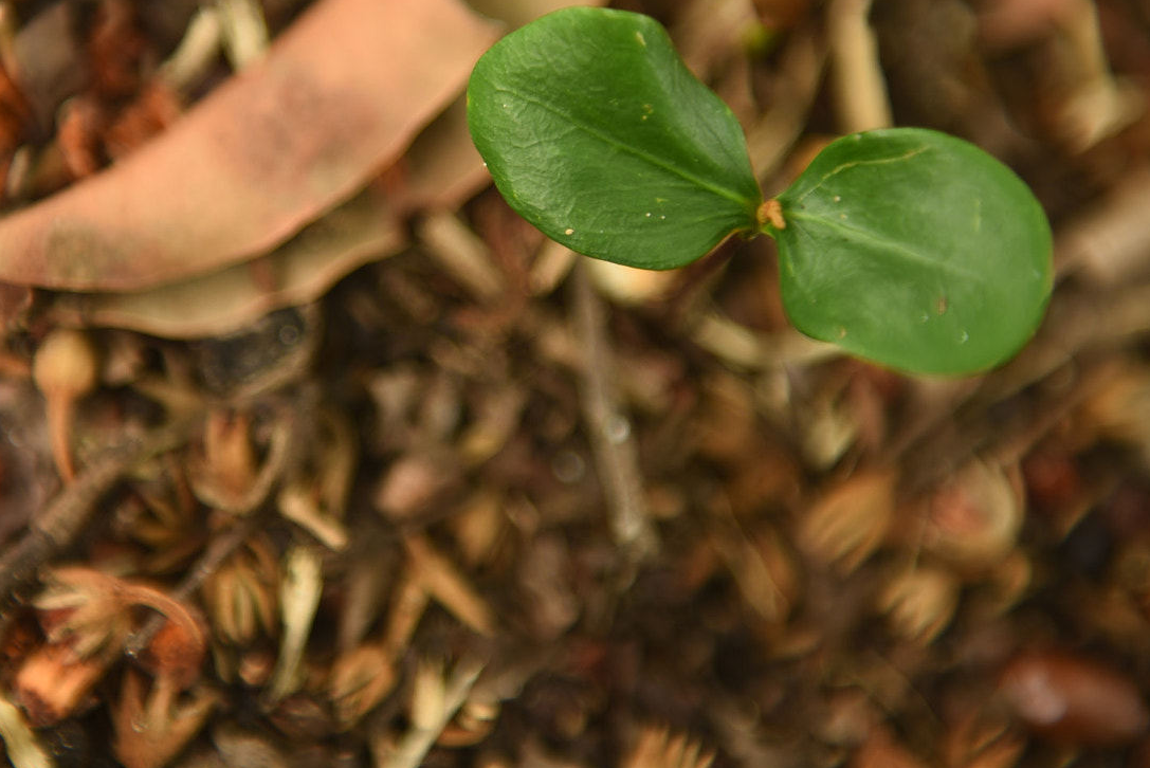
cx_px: 428
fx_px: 3292
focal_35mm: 103
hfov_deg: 19.8
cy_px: 238
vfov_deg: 13.3
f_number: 2.8
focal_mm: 70
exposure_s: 1/200
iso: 200
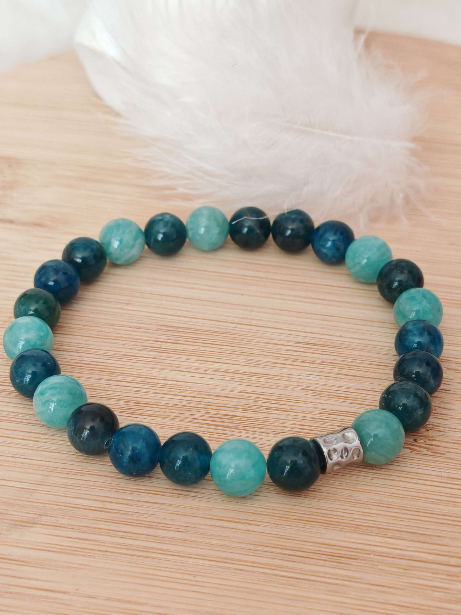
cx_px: 230
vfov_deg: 28.6
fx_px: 1207
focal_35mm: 68
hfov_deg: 21.6
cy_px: 308
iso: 250
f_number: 1.9
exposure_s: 1/50
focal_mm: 6.67
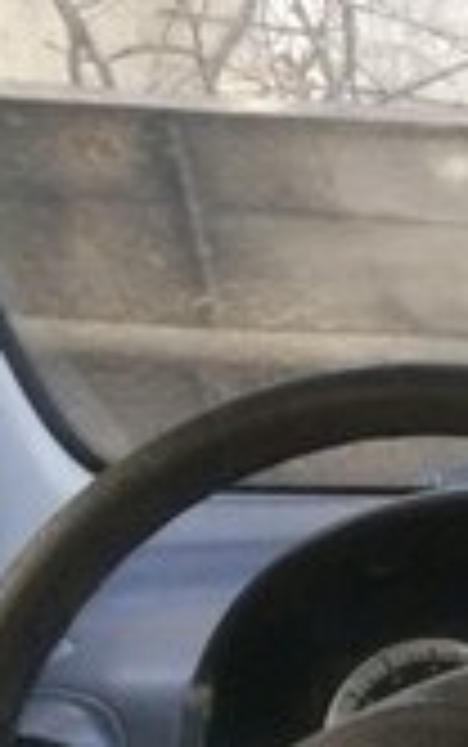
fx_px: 2485
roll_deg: -1.5
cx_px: 1184
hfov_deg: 9.4
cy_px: 1033
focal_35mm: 122
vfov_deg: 16.0
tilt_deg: -19.5
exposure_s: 1/33
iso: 50
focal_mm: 4.15
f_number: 2.2
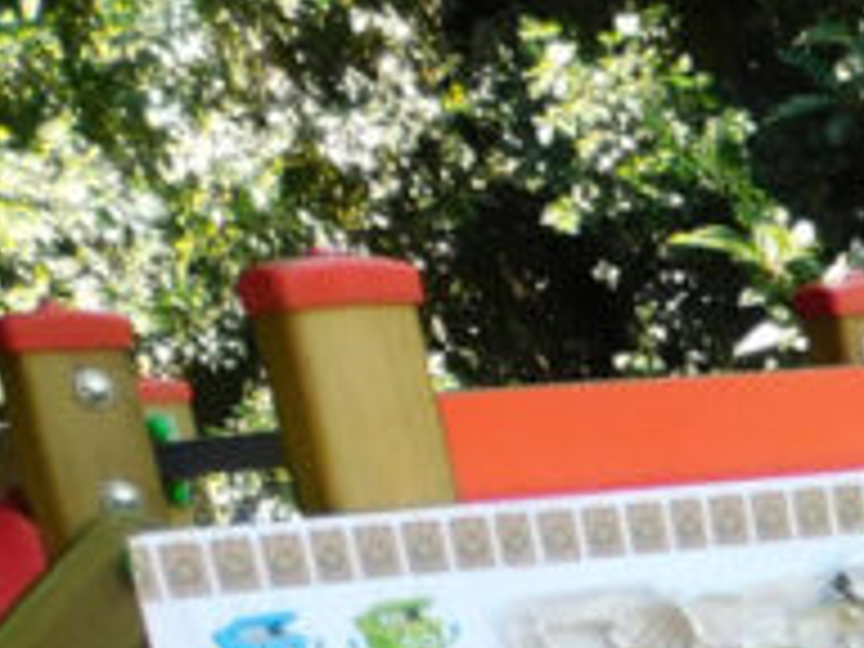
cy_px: 1688
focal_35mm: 133
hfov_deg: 12.3
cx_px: 1966
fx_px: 3320
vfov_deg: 9.6
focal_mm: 4.5
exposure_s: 1/125
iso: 125
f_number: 3.1
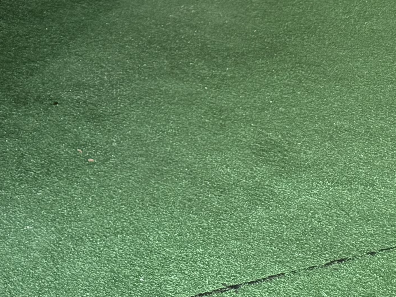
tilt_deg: -12.4
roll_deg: +0.4
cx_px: -325
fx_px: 1110
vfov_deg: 13.8
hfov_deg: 16.7
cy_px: -217
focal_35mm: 97
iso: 320
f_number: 1.78
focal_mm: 6.76
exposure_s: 1/170
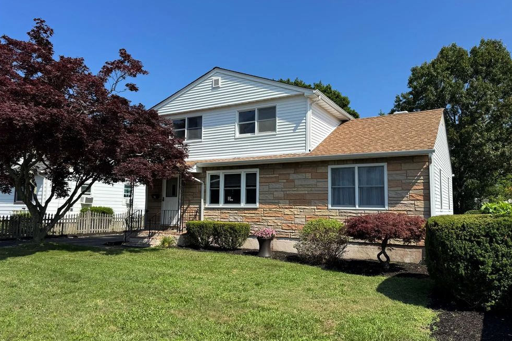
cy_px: 174
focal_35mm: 26
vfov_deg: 49.5
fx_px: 370
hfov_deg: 69.4
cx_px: 263
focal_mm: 6.76
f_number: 1.78
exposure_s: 1/4049
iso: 80
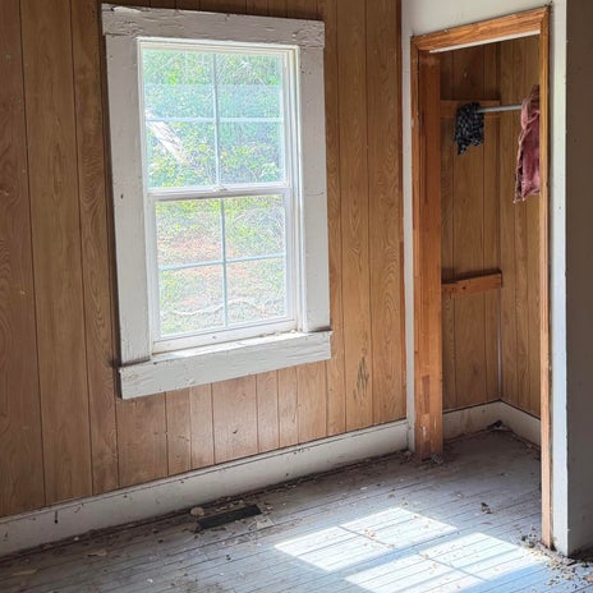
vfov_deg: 42.1
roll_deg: +1.3
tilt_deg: -3.7
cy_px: 187
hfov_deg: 41.8
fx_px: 756
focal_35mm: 39
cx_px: 433
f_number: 1.78
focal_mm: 6.76
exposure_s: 1/215
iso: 200
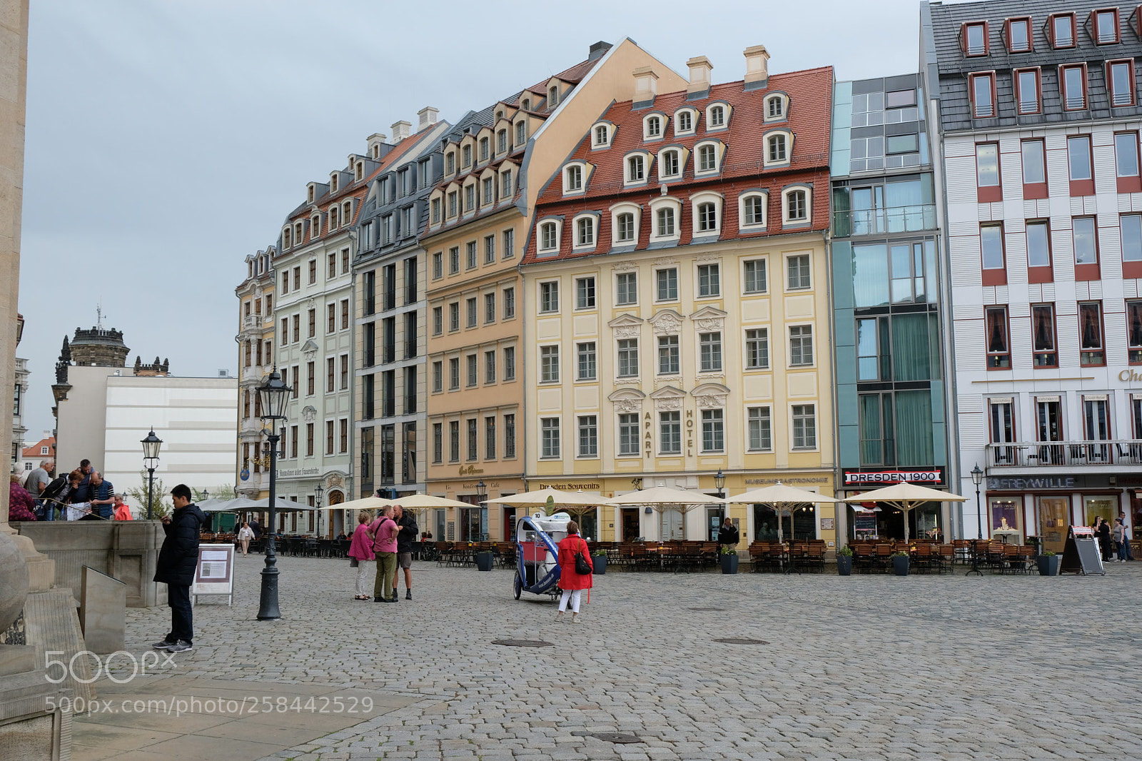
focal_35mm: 35
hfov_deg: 54.4
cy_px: 380
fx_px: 1110
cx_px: 571
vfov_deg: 37.8
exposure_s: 1/42
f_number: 9
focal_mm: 23.3
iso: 200
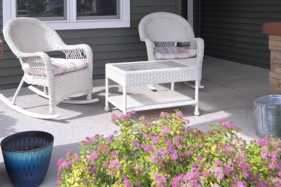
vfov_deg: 28.6
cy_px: 15
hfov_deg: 43.4
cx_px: 112
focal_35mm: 45
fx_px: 351
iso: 25
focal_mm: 5.4
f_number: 1.8
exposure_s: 1/707
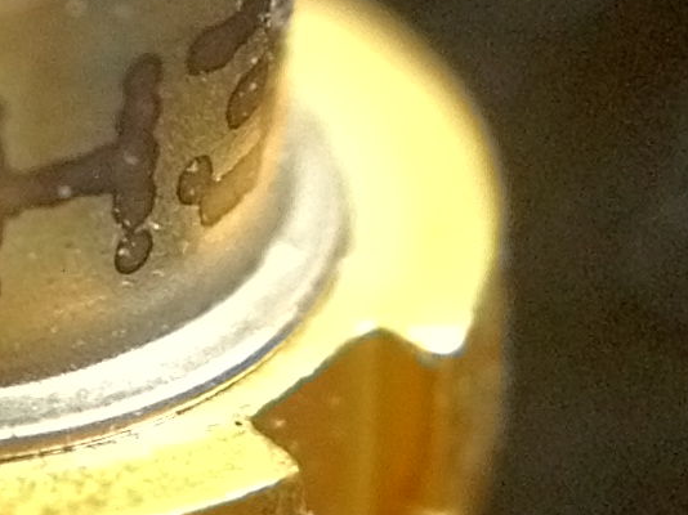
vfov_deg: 6.9
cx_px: -135
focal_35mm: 214
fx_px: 4251
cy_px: 269
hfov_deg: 9.1
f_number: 2.4
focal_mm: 4.28
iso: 500
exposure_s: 1/15
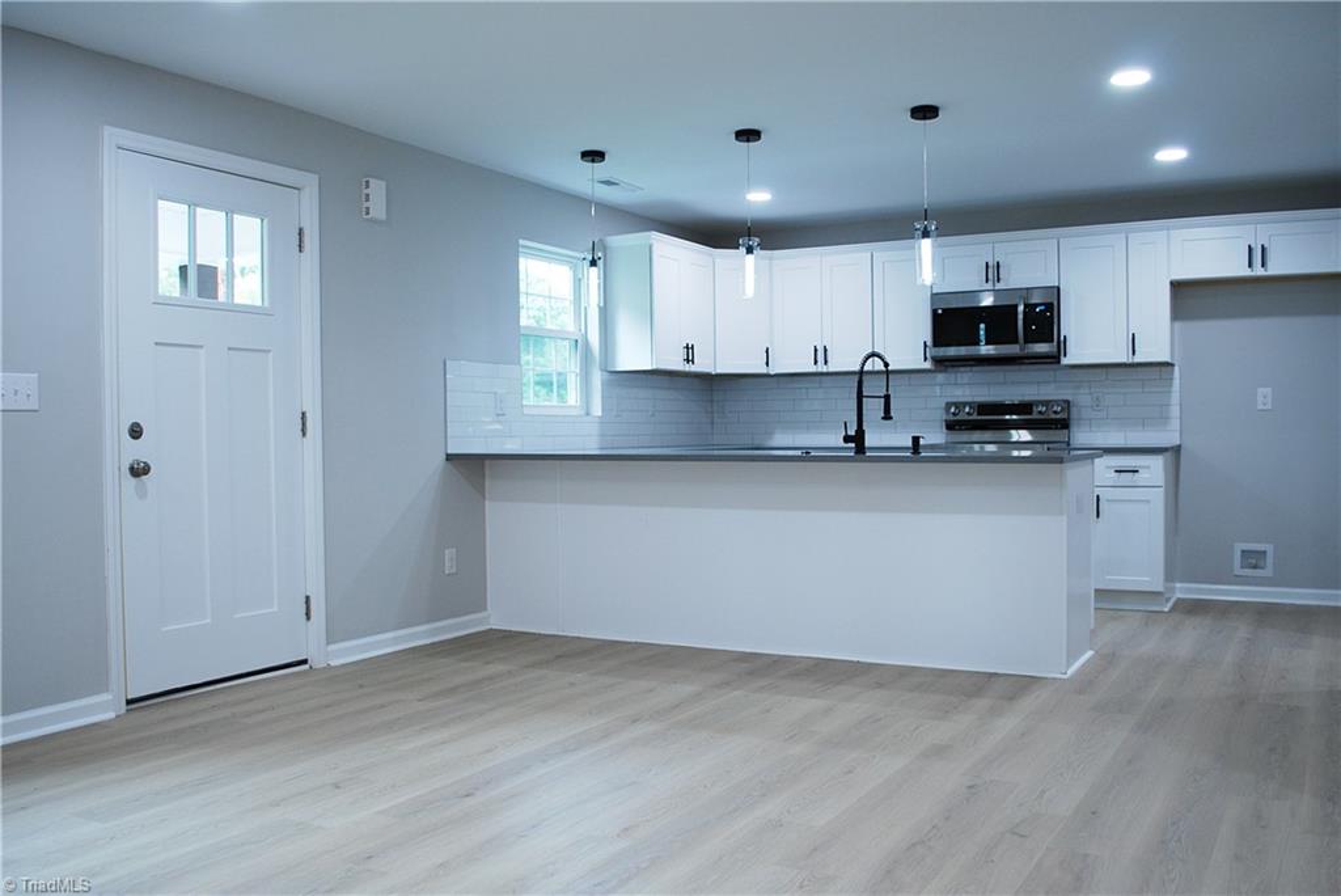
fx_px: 1118
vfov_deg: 43.7
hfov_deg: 61.9
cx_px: 670
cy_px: 448
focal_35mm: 30
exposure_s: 1/30
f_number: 3.8
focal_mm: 20
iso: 200
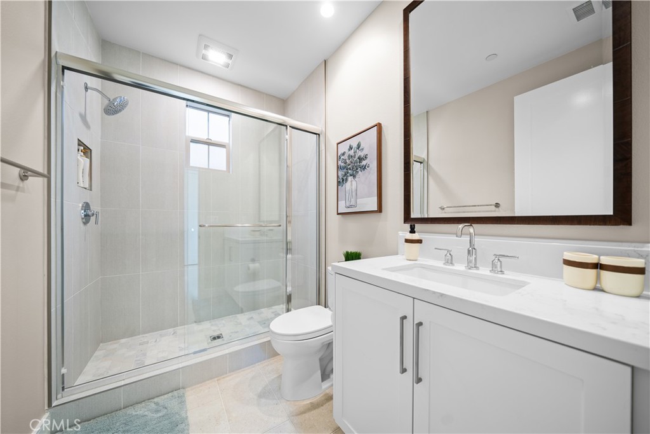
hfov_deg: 112.6
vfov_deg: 90.0
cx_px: 325
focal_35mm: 12
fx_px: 217
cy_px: 217
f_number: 4
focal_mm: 12
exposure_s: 1/3
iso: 100
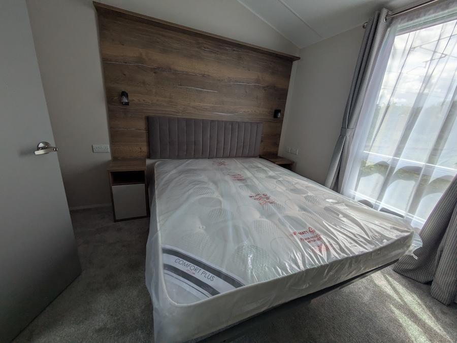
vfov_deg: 85.7
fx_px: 185
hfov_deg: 102.0
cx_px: 228
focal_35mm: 14
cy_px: 172
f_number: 2.2
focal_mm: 1.83
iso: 26
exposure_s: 1/406
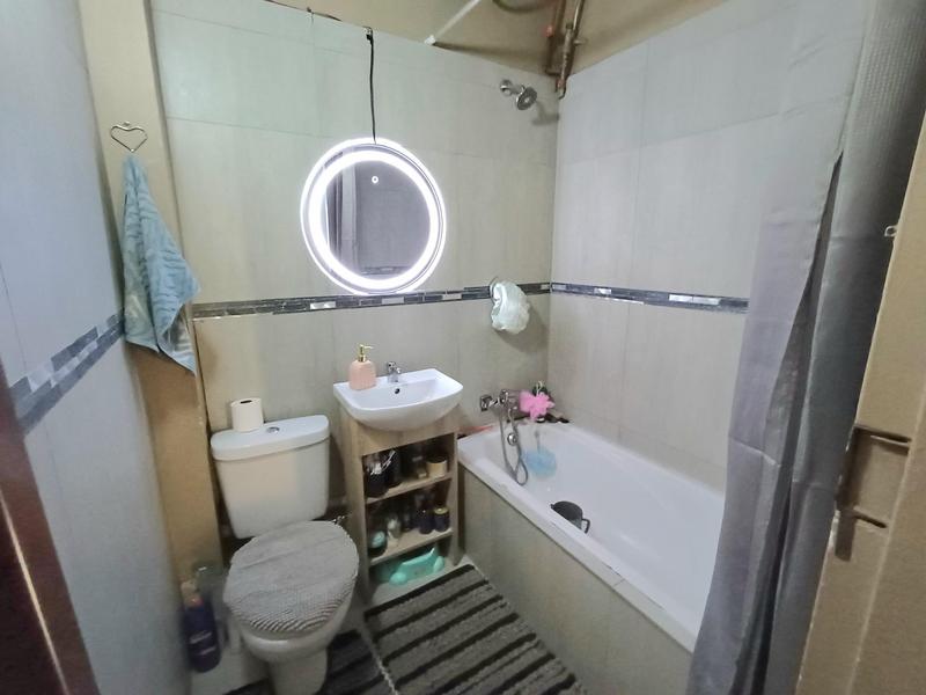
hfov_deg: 94.5
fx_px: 428
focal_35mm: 16
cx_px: 463
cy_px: 348
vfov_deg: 78.1
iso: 800
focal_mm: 1.64
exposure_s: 1/14.3
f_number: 2.2
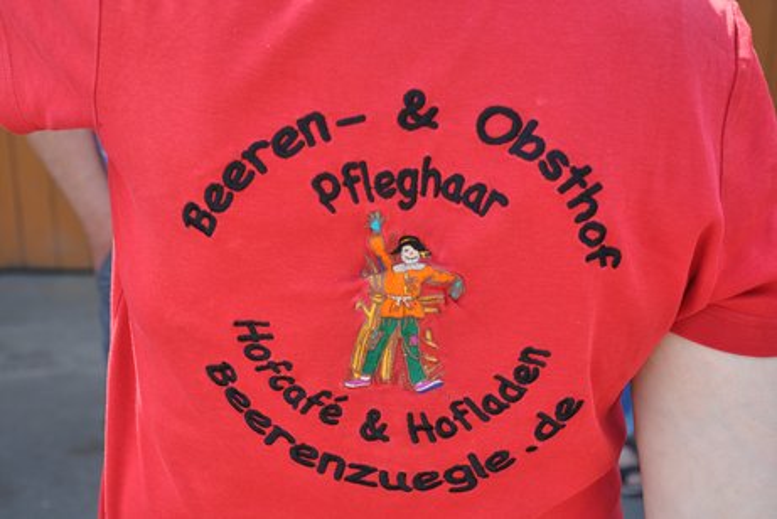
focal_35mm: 63
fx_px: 1361
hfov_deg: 31.9
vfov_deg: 21.6
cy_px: 260
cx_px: 388
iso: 200
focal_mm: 42
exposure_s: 1/160
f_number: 6.3
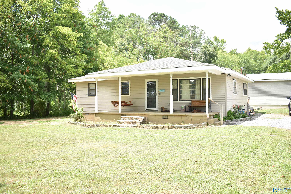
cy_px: 97
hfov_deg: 59.5
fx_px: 255
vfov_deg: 41.7
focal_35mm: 32
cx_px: 146
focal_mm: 21
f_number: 3.8
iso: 100
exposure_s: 1/200
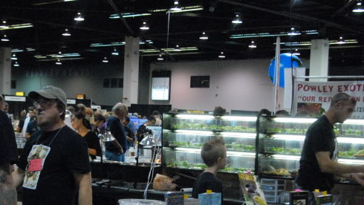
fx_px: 695
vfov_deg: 16.6
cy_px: 182
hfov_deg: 28.9
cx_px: 94
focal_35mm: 72
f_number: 4
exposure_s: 1/320
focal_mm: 28
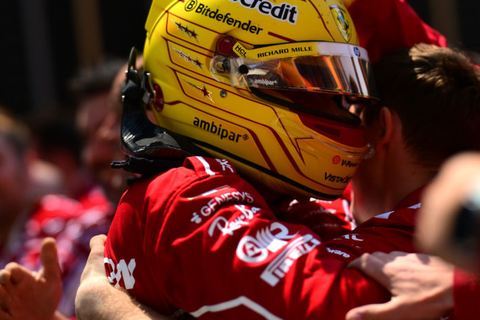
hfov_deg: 16.2
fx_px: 1680
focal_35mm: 126
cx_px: 336
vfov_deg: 10.9
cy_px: 111
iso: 200
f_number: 1.8
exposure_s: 1/4000
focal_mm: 85
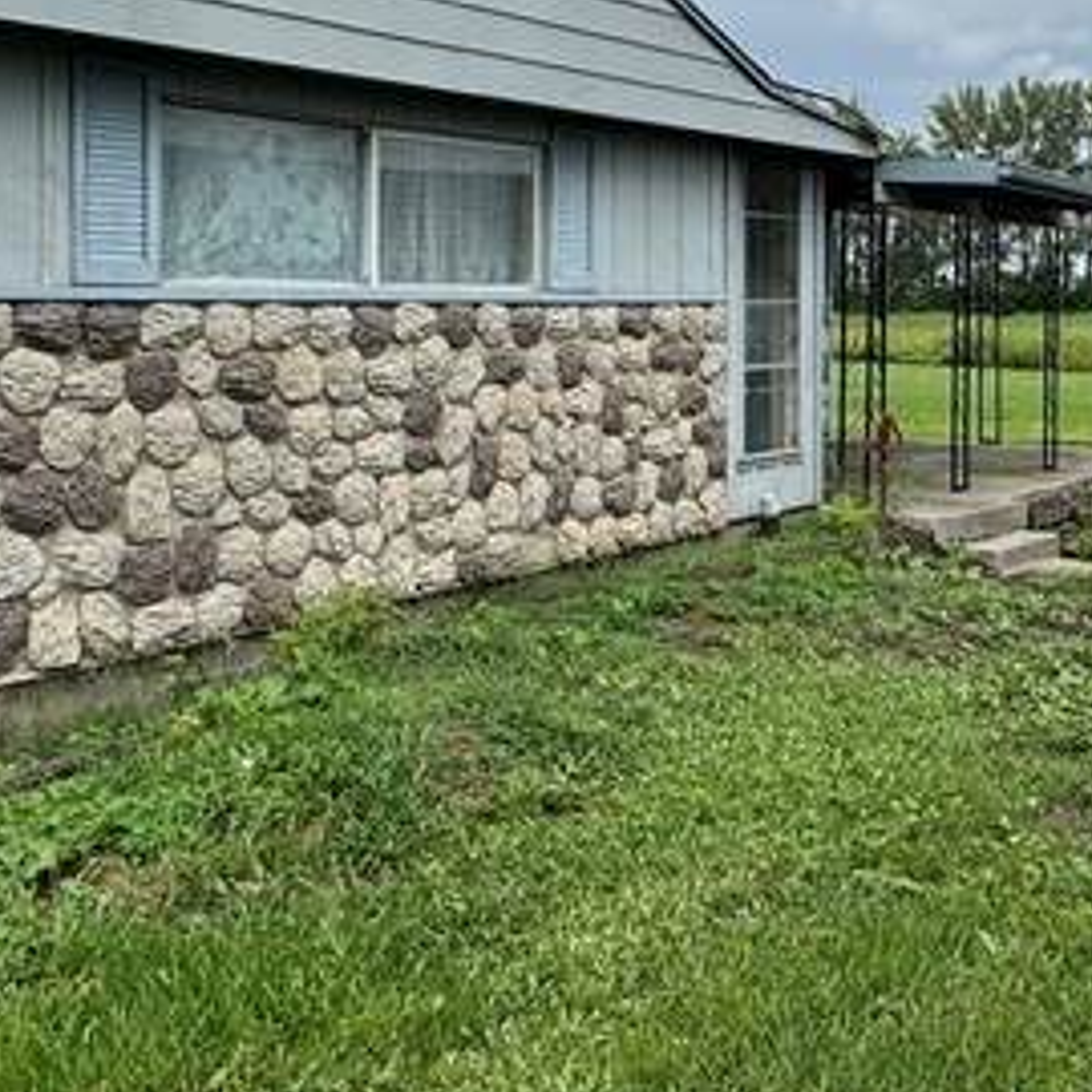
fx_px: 1677
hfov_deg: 34.4
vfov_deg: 35.4
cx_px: 946
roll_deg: -0.3
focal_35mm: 47
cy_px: 303
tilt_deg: +0.1
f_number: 2.2
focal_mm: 2.22
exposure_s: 1/1880
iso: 50
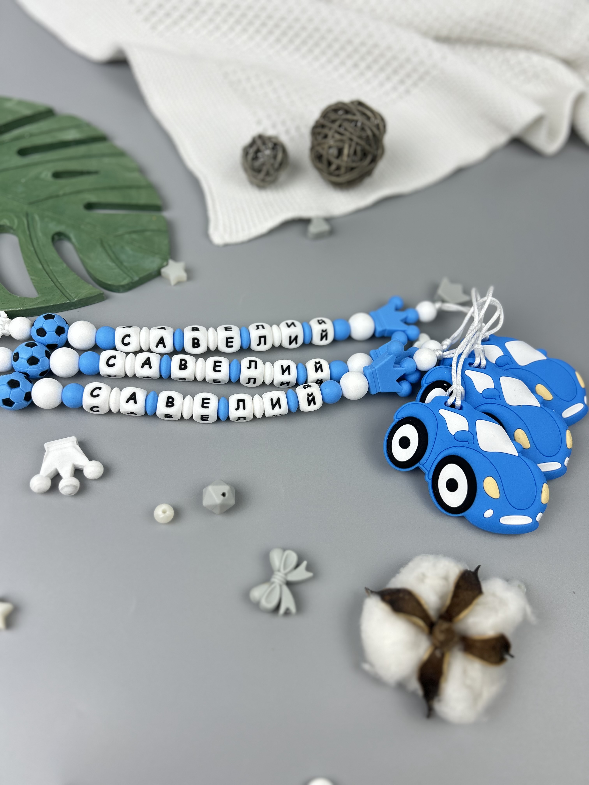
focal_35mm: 26
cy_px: 392
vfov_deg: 67.3
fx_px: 590
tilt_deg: -60.3
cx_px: 294
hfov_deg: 53.1
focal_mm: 5.7
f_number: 1.5
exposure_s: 1/282
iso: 40
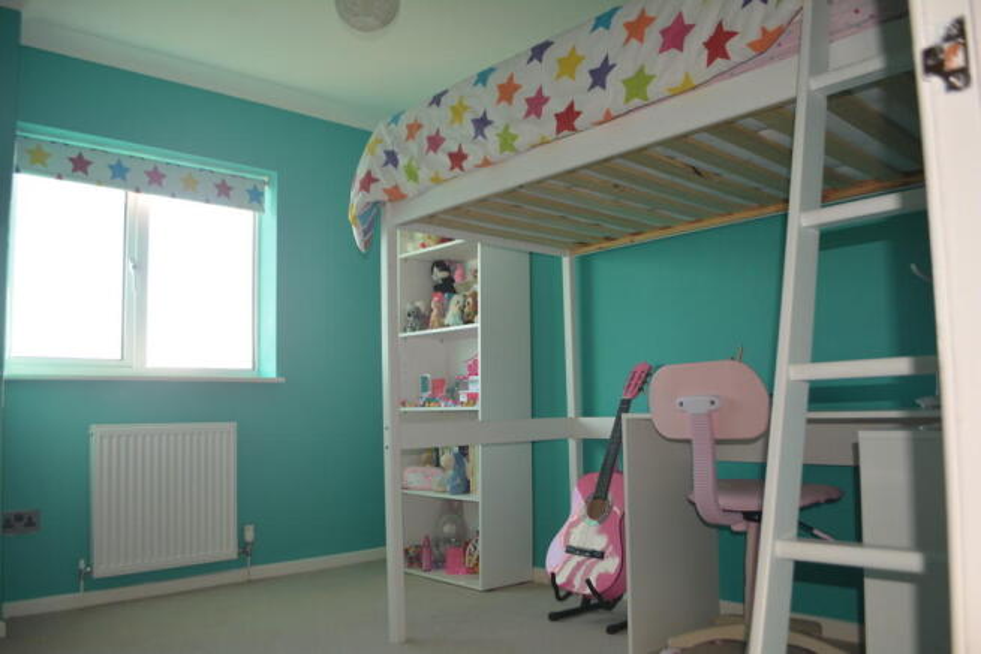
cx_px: 490
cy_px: 327
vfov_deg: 48.0
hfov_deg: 67.4
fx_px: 736
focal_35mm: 27
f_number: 3.5
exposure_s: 1/125
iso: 400
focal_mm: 18
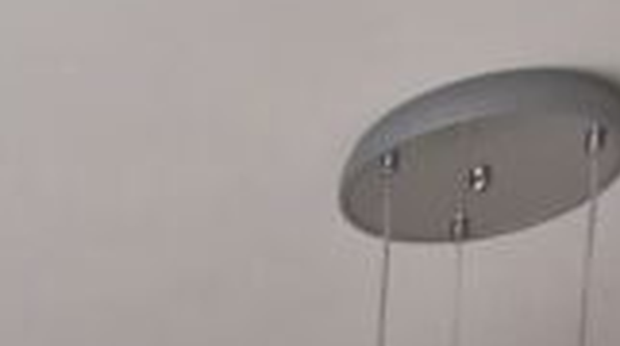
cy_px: 1242
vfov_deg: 8.1
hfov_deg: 16.8
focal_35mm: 111
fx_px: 1822
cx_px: -408
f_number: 2.2
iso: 125
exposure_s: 1/120
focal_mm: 2.35
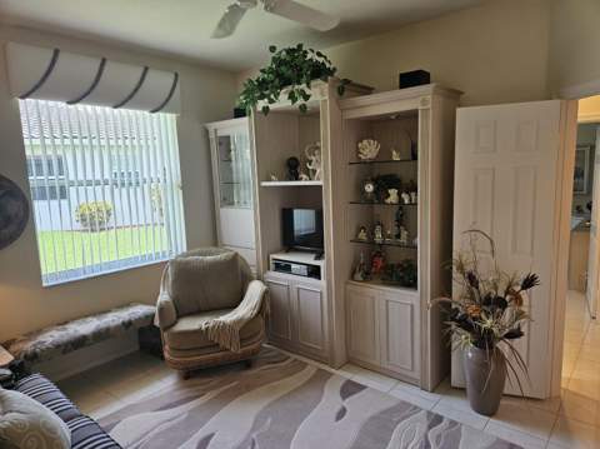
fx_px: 398
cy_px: 224
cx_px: 300
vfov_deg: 58.8
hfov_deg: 74.0
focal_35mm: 23
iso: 160
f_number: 1.8
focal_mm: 5.4
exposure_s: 1/120
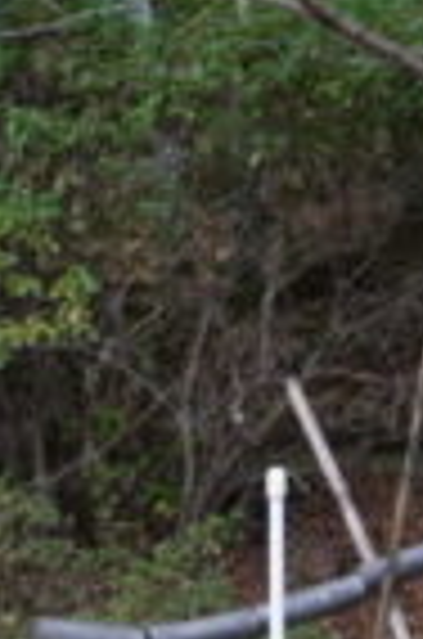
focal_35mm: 127
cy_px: 738
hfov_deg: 9.5
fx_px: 2249
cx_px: -626
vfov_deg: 15.6
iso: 400
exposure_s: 1/160
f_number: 4
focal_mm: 16
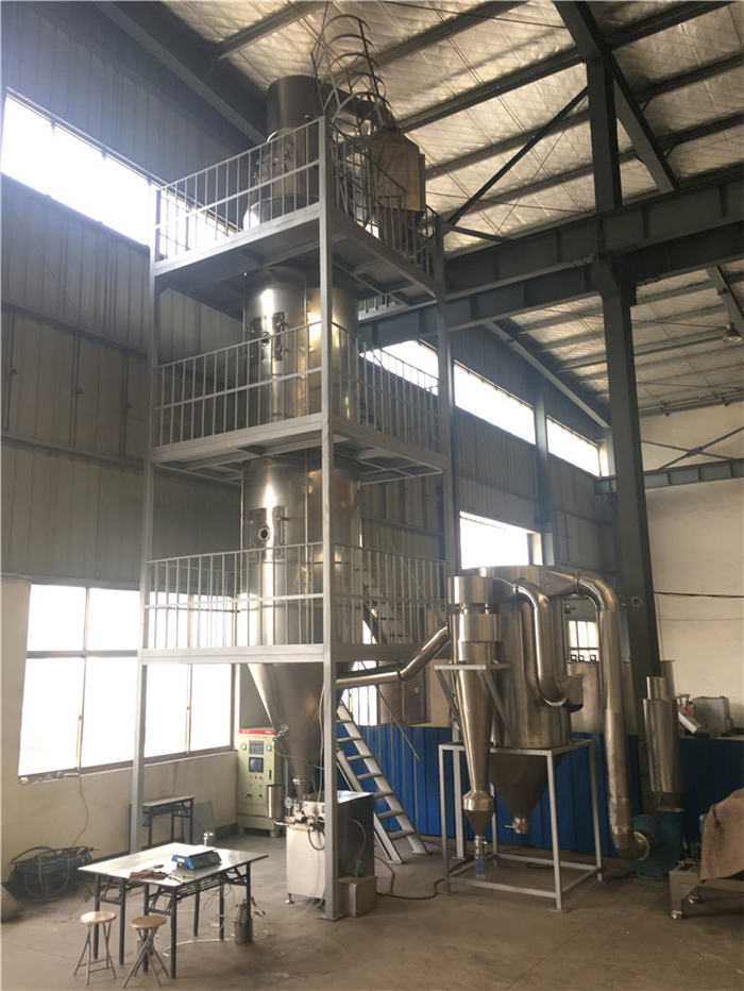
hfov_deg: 48.3
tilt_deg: +12.1
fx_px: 830
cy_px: 496
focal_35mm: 29
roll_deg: +0.4
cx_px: 372
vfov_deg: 61.6
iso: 32
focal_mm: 4.15
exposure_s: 1/50
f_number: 2.2
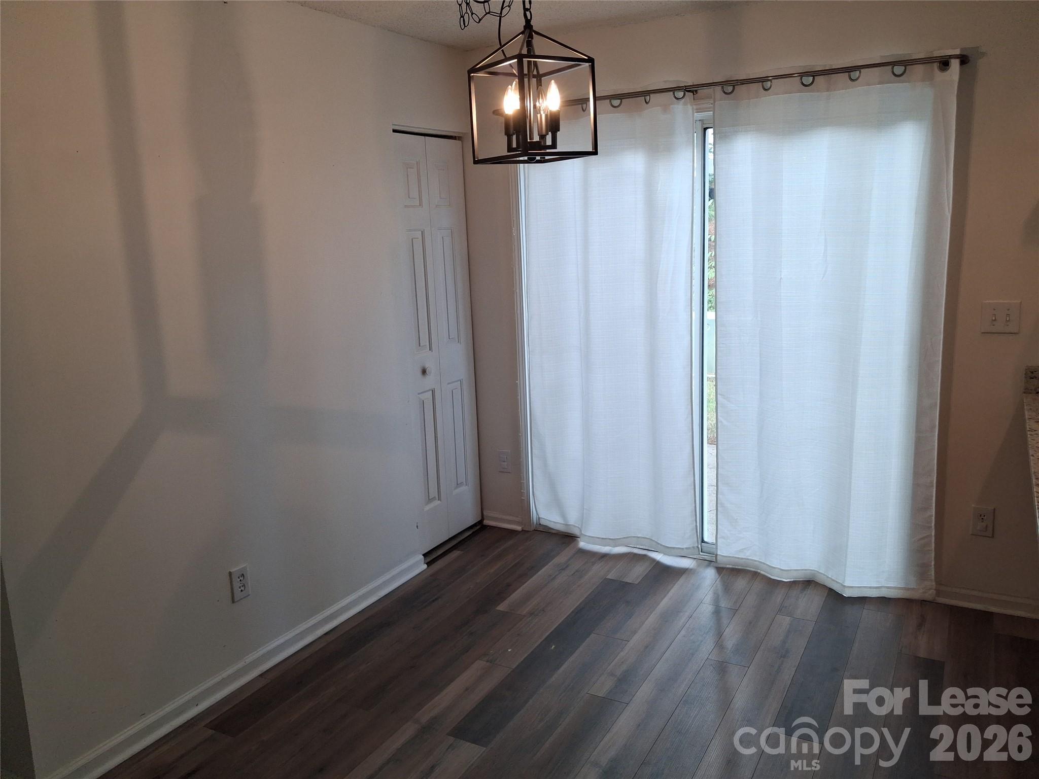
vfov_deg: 51.4
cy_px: 390
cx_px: 520
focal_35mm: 27
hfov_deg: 65.3
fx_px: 810
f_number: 1.8
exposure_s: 1/100
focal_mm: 4
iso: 125
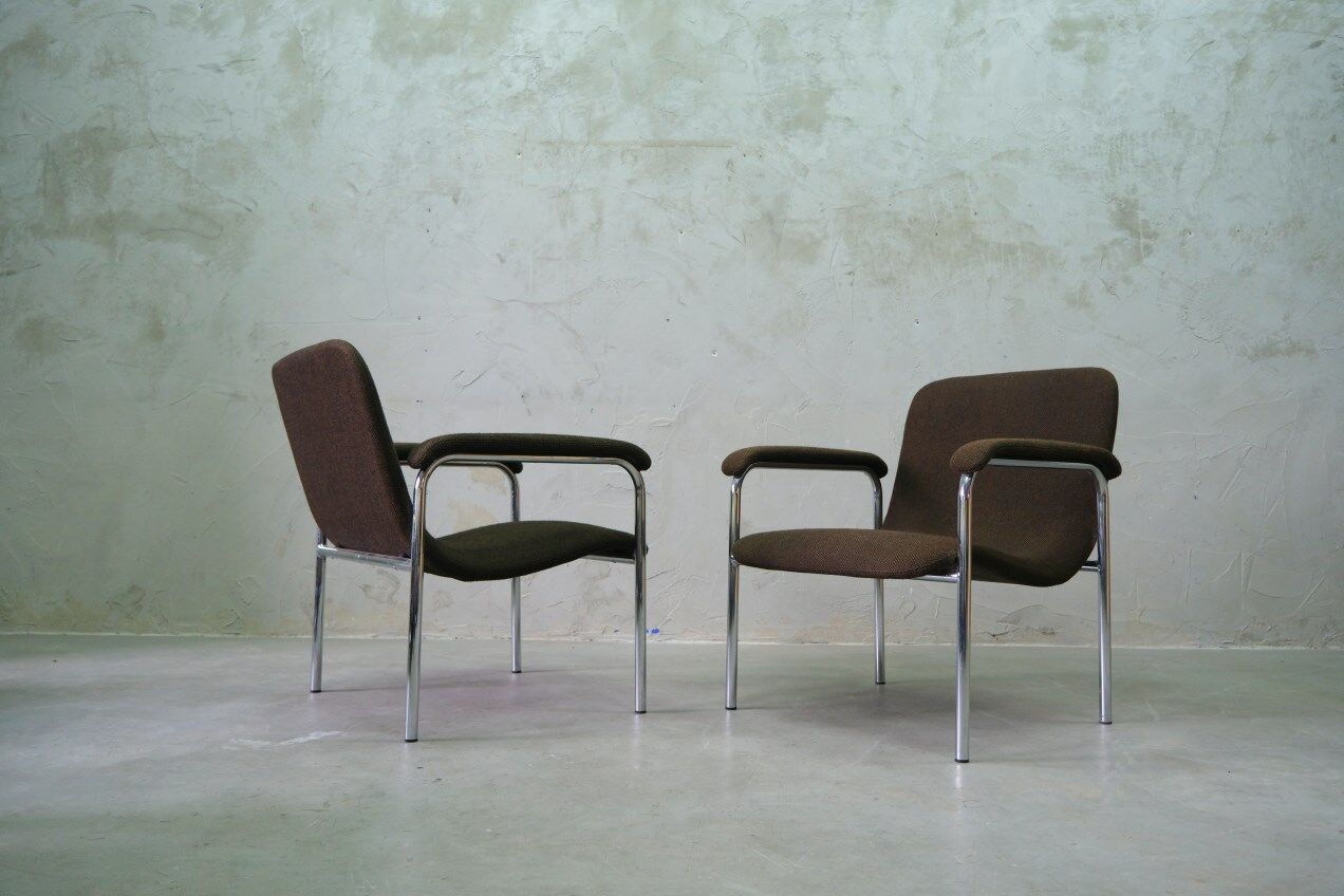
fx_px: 1083
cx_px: 672
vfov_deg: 45.0
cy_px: 448
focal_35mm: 29
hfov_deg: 63.7
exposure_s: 1/27
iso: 1250
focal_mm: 19.2
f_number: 4
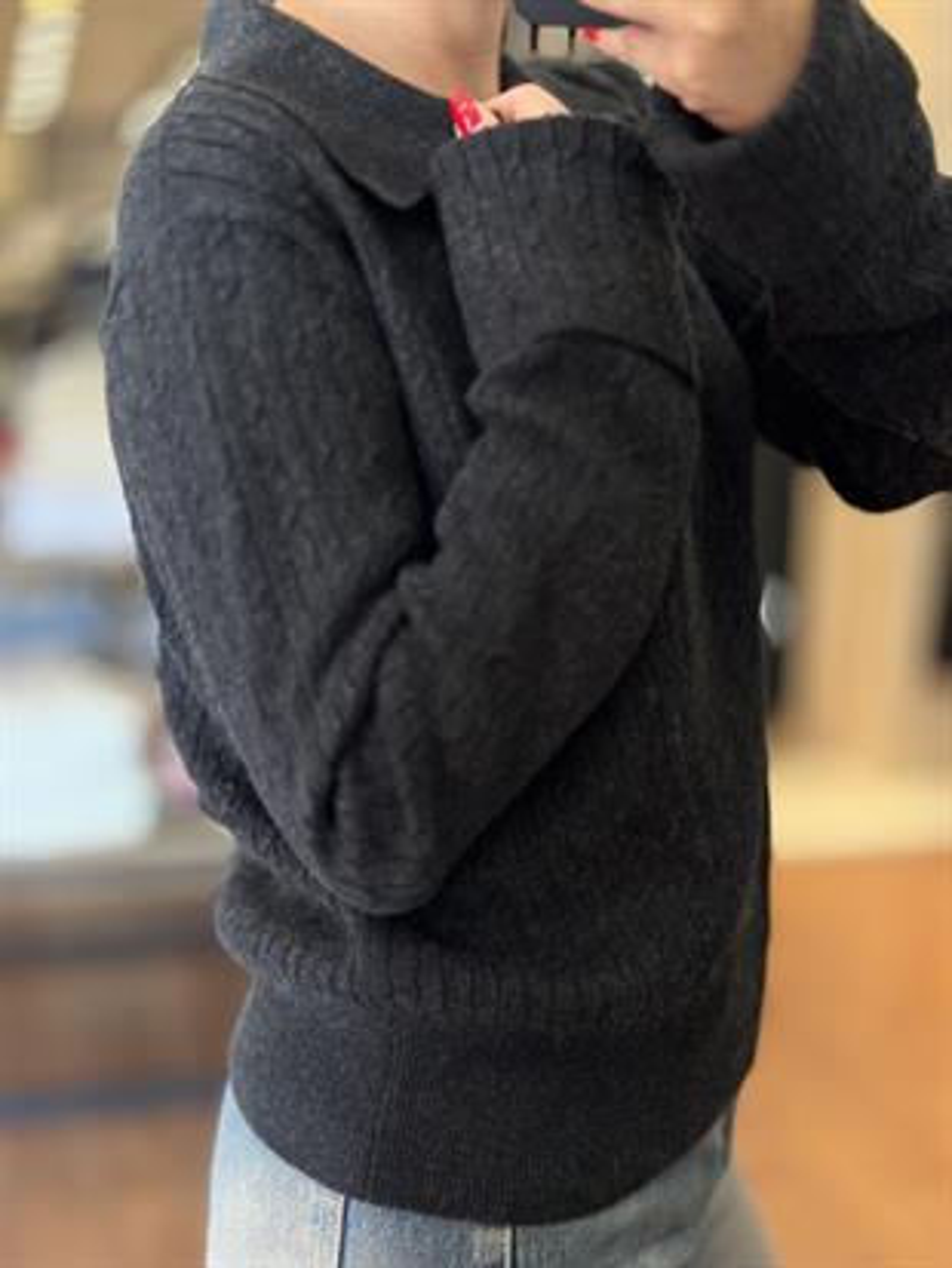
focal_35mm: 48
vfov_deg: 39.6
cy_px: 634
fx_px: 1759
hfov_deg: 30.3
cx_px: 476
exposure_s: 1/102
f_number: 1.78
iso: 125
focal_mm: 6.86
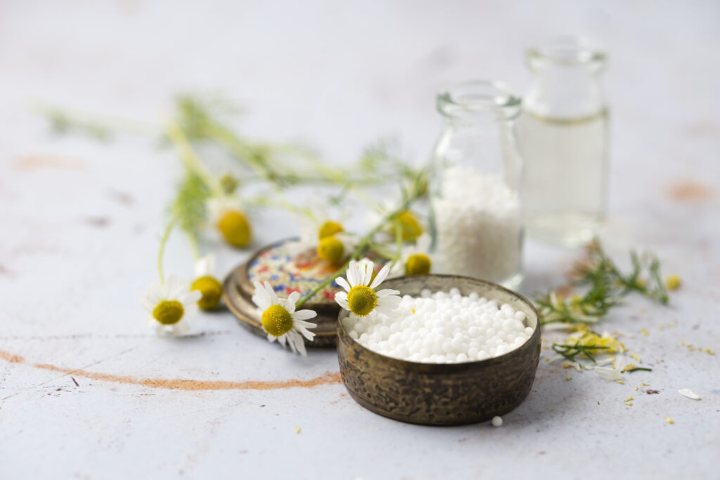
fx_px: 1800
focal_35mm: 90
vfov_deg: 15.2
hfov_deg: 22.6
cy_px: 240
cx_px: 360
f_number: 4.5
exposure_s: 1/125
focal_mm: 90
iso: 50
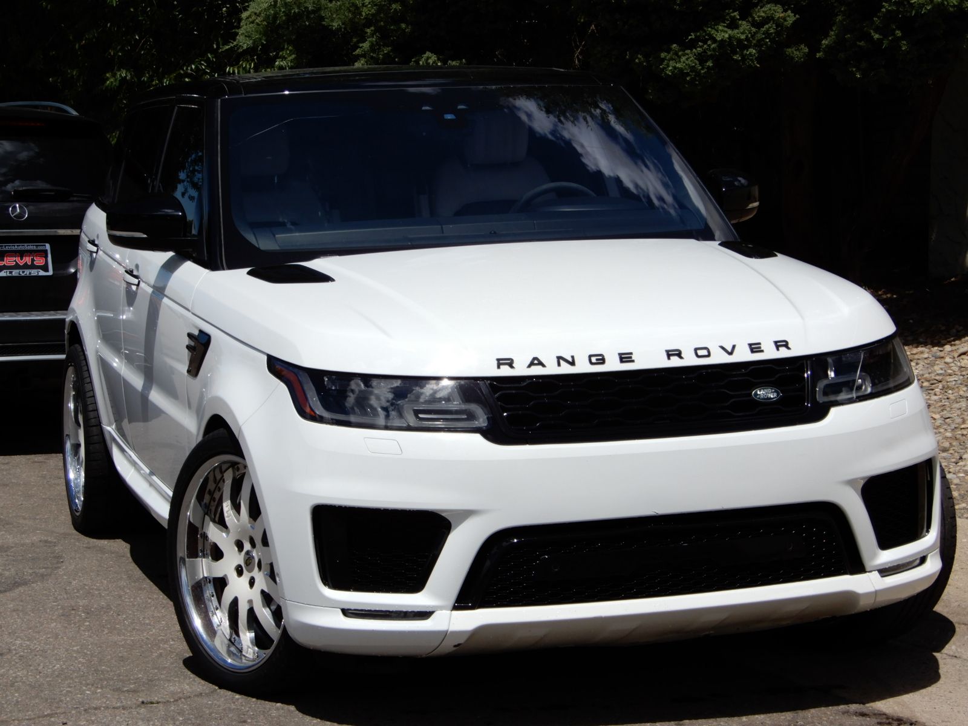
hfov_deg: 23.0
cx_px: 484
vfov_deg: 17.4
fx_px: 2377
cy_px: 363
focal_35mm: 85
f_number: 5
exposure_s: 1/1000
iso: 80
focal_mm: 15.2
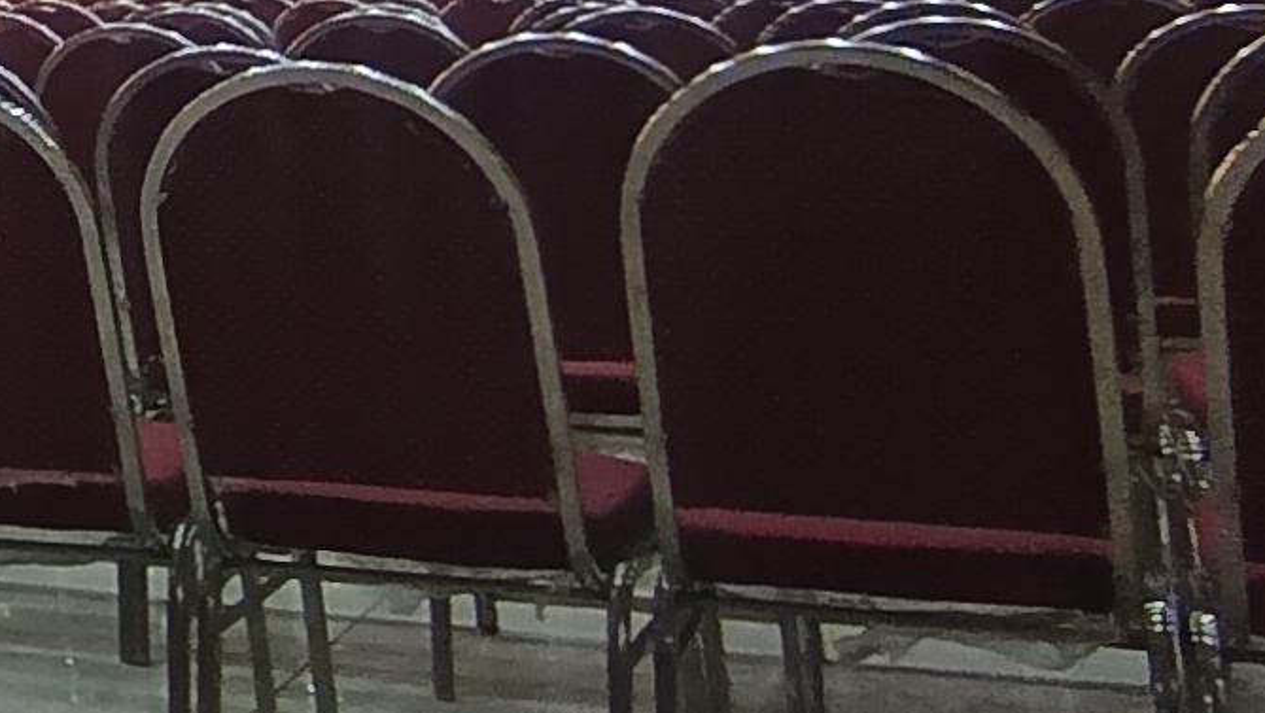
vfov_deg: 13.5
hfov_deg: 19.4
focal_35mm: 85
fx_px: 2852
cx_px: -945
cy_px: -318
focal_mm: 1.65
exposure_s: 1/50
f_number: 2.2
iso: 355
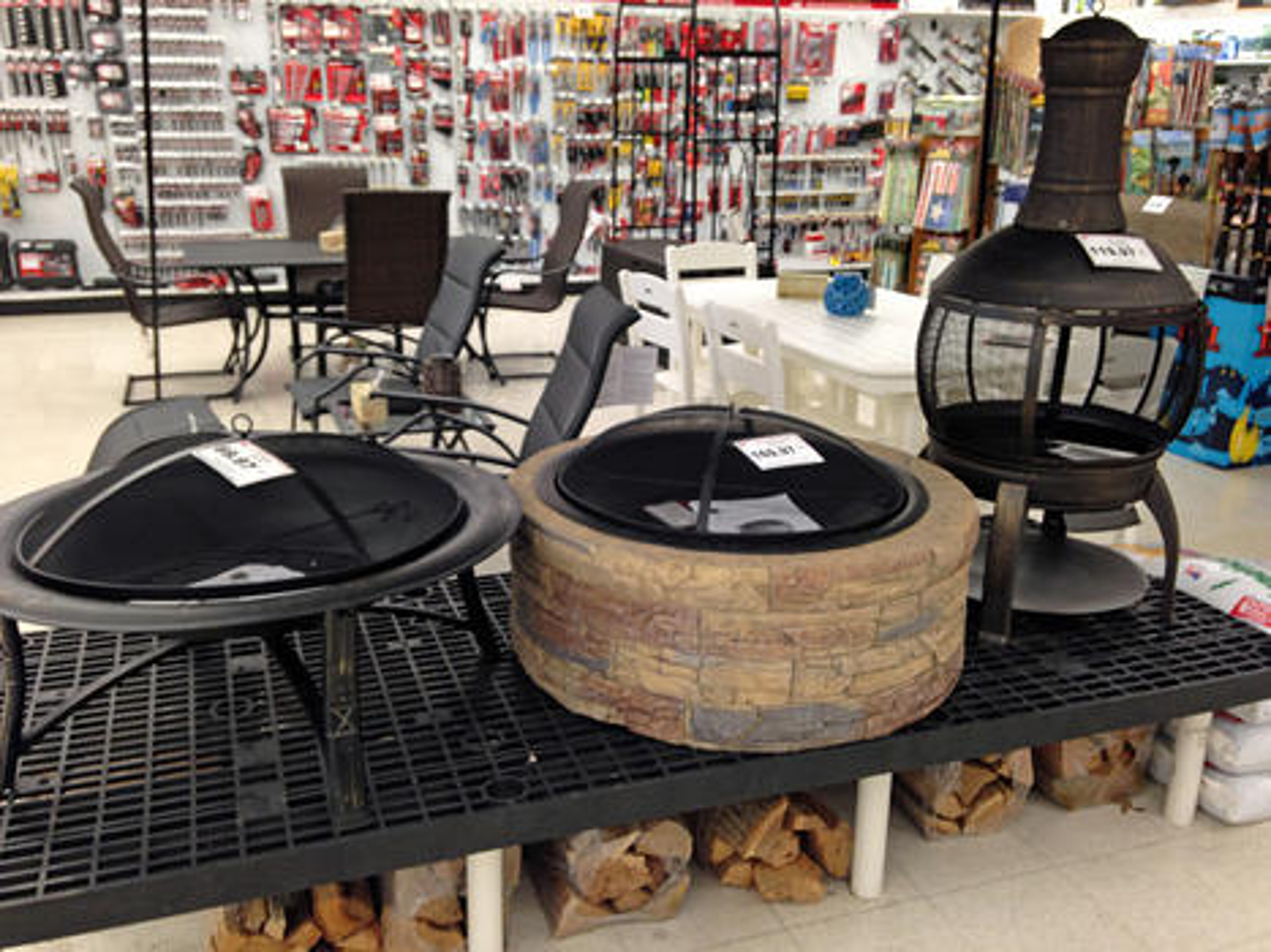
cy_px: 476
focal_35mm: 33
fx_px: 1211
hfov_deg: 55.4
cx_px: 636
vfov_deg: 42.9
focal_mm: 4.12
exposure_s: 1/20
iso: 64
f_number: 2.4
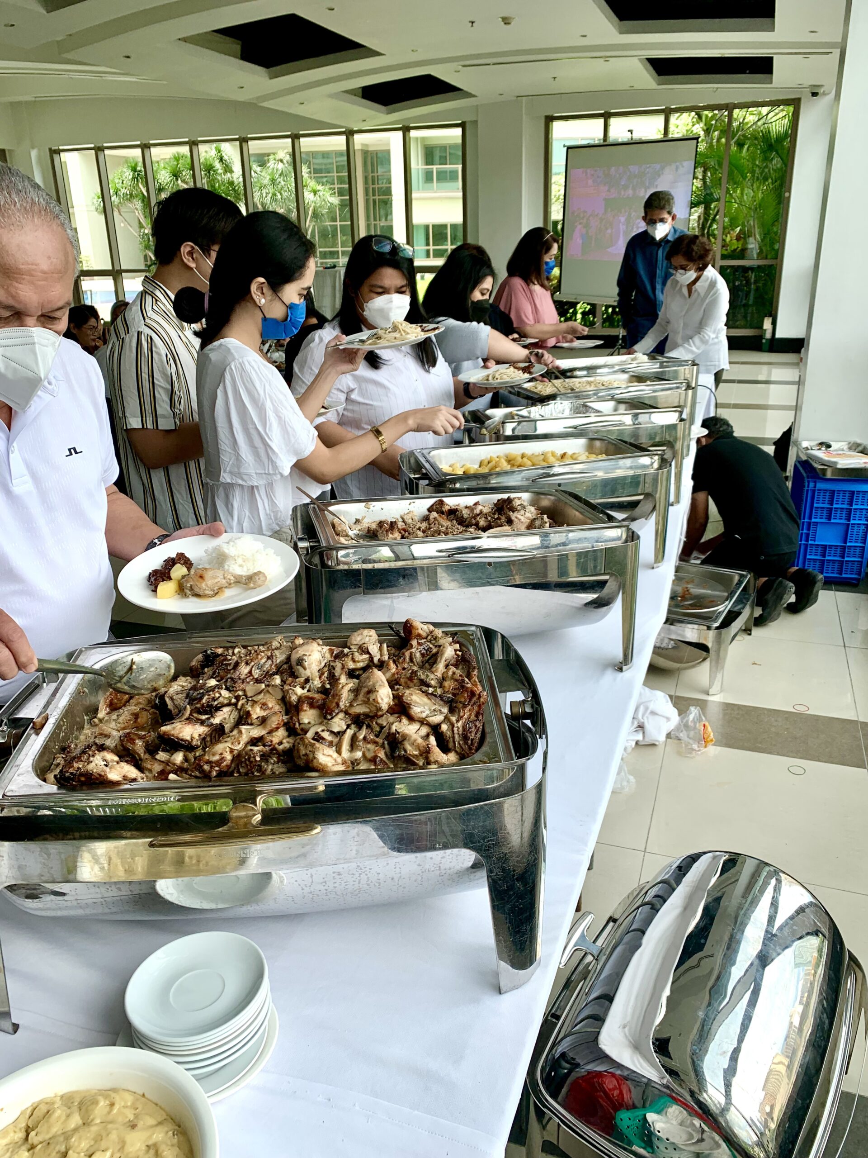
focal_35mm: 26
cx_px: 434
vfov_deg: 67.3
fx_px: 869
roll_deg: +3.0
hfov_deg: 53.1
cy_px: 579
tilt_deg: -20.6
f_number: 1.8
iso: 25
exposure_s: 1/307
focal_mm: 4.25
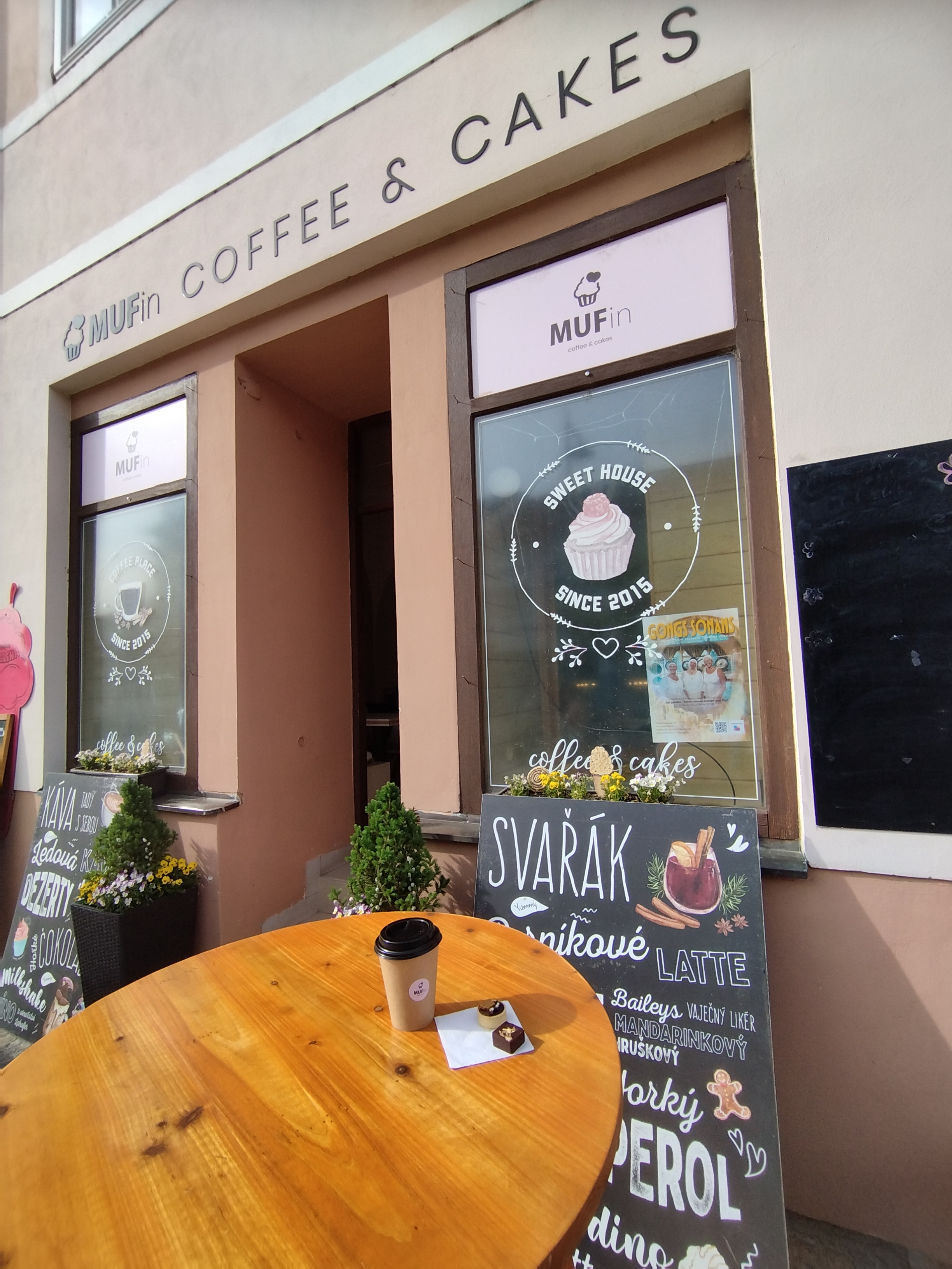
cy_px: 634
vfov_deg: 94.5
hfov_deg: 78.1
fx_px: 587
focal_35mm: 16
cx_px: 476
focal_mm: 1.65
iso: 50
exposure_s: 1/873
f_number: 2.2
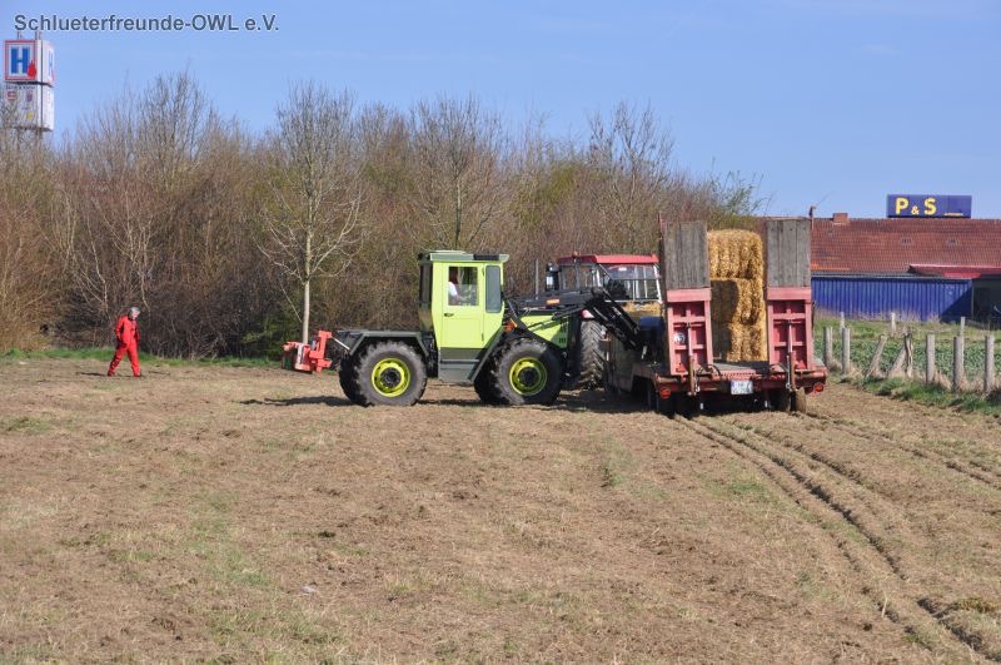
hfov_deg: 19.5
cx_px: 500
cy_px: 332
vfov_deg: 13.0
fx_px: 2915
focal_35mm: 105
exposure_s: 1/400
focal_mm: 70
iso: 200
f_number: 10
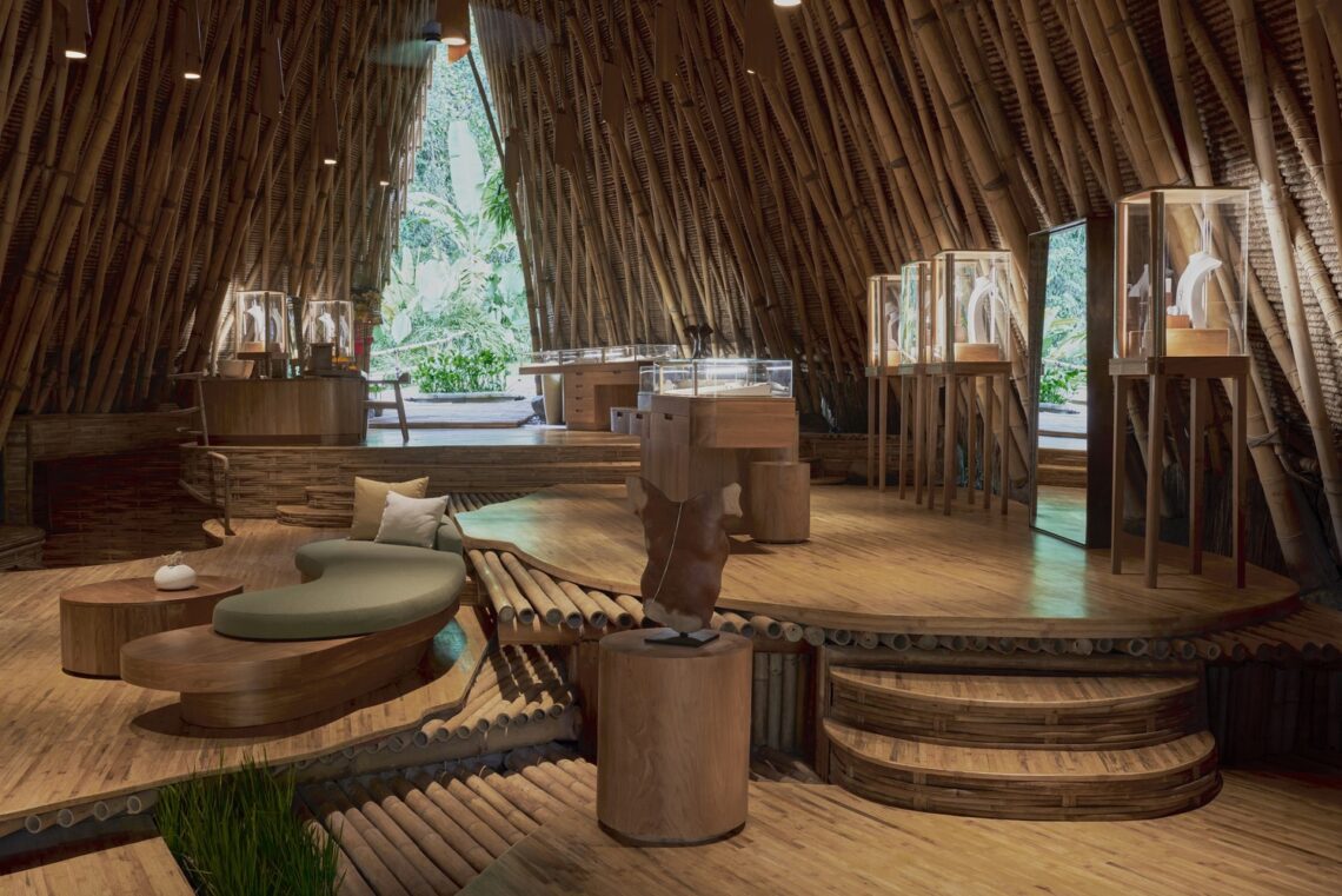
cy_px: 448
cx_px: 671
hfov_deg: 53.9
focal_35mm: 35
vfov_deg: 37.5
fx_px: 1320
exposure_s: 1/1.59
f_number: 11
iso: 100
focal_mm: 35.4
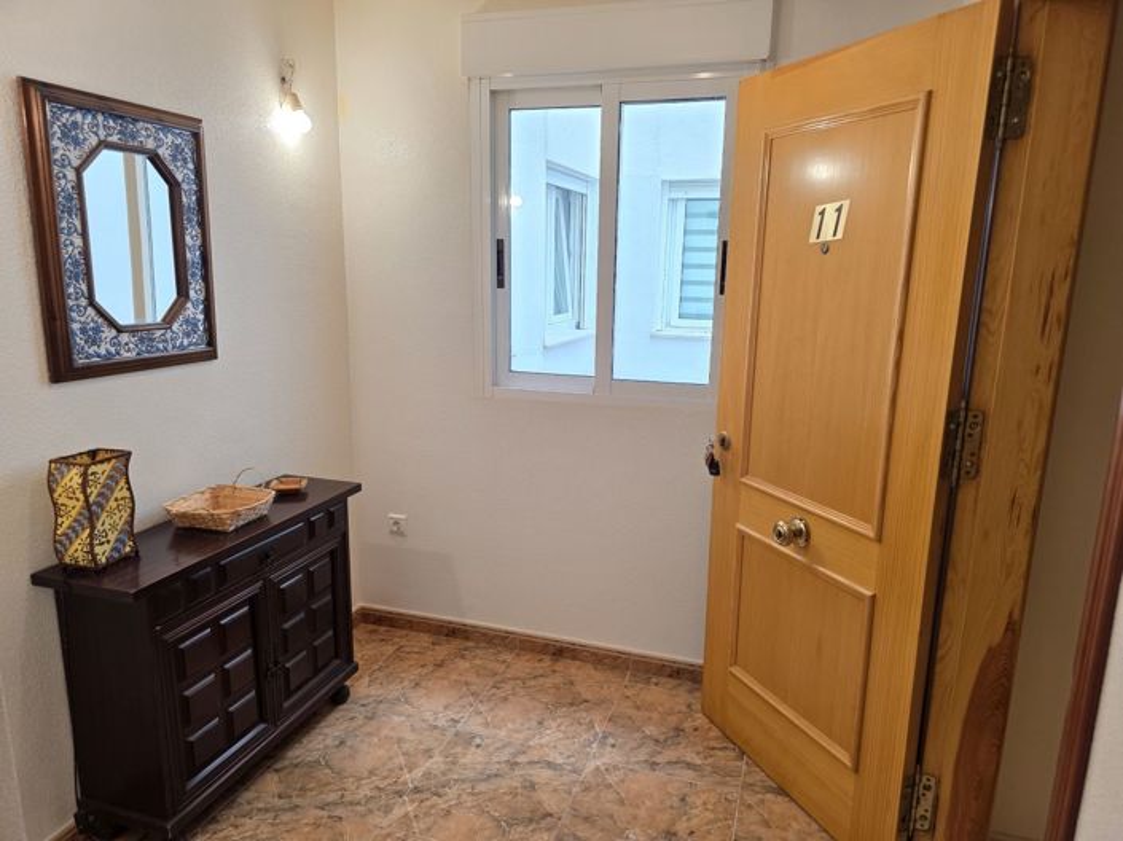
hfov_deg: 74.0
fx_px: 746
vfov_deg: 58.8
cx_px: 562
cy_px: 420
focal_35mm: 23
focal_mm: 6.3
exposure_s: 1/100
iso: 125
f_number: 1.7
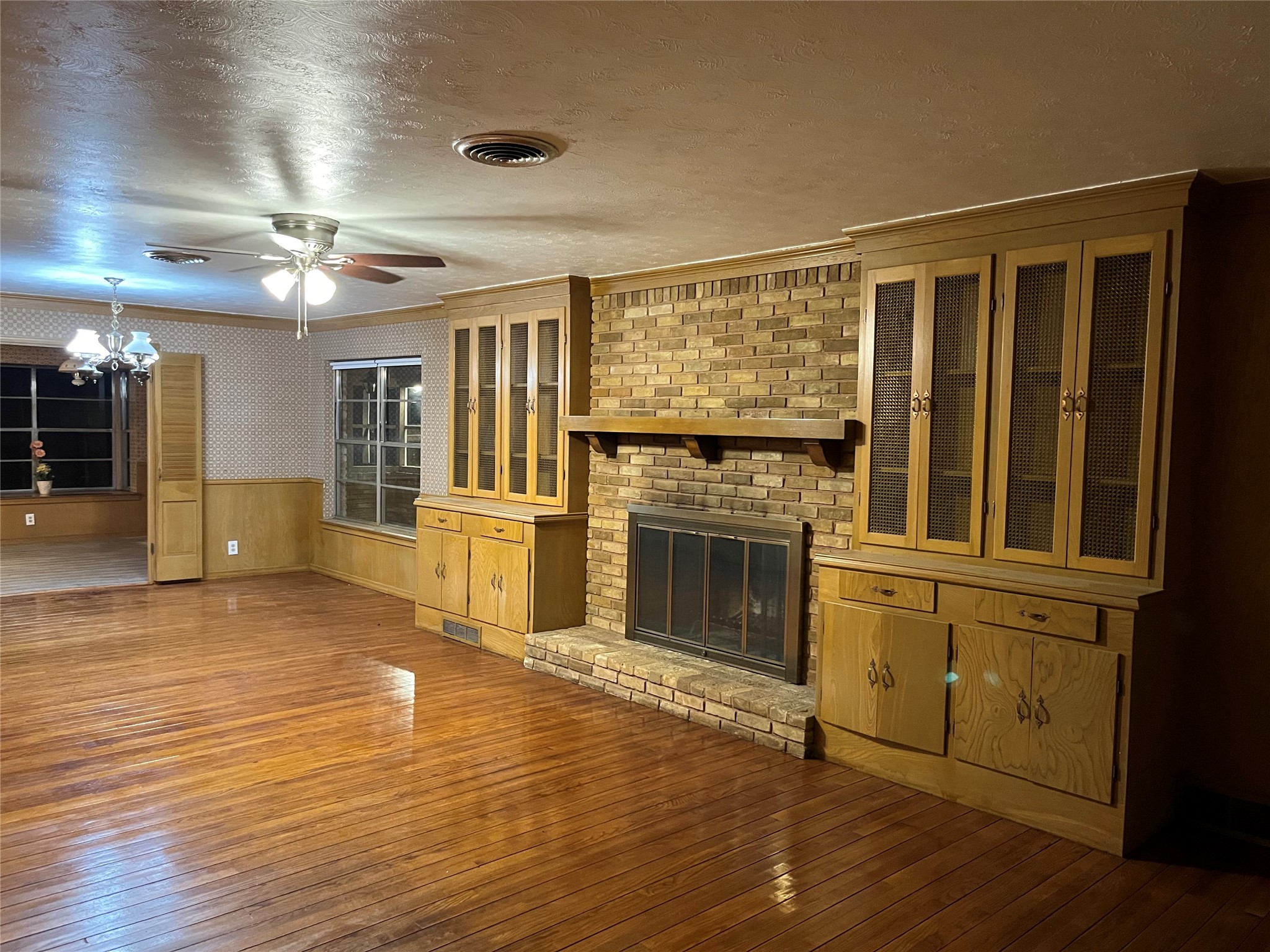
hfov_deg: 67.3
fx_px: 954
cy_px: 476
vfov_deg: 53.1
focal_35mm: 26
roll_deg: -1.7
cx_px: 635
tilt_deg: -3.8
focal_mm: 5.1
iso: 640
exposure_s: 1/40
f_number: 1.6
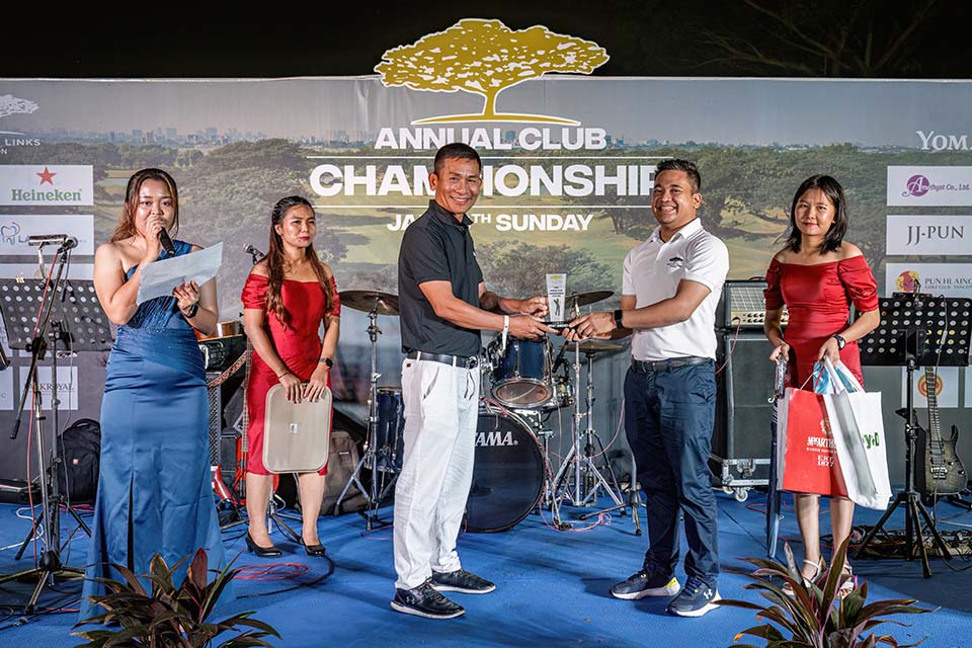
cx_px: 486
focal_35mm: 40
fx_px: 1080
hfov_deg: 48.5
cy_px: 324
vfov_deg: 33.4
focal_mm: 40
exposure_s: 1/200
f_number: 5.6
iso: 1600
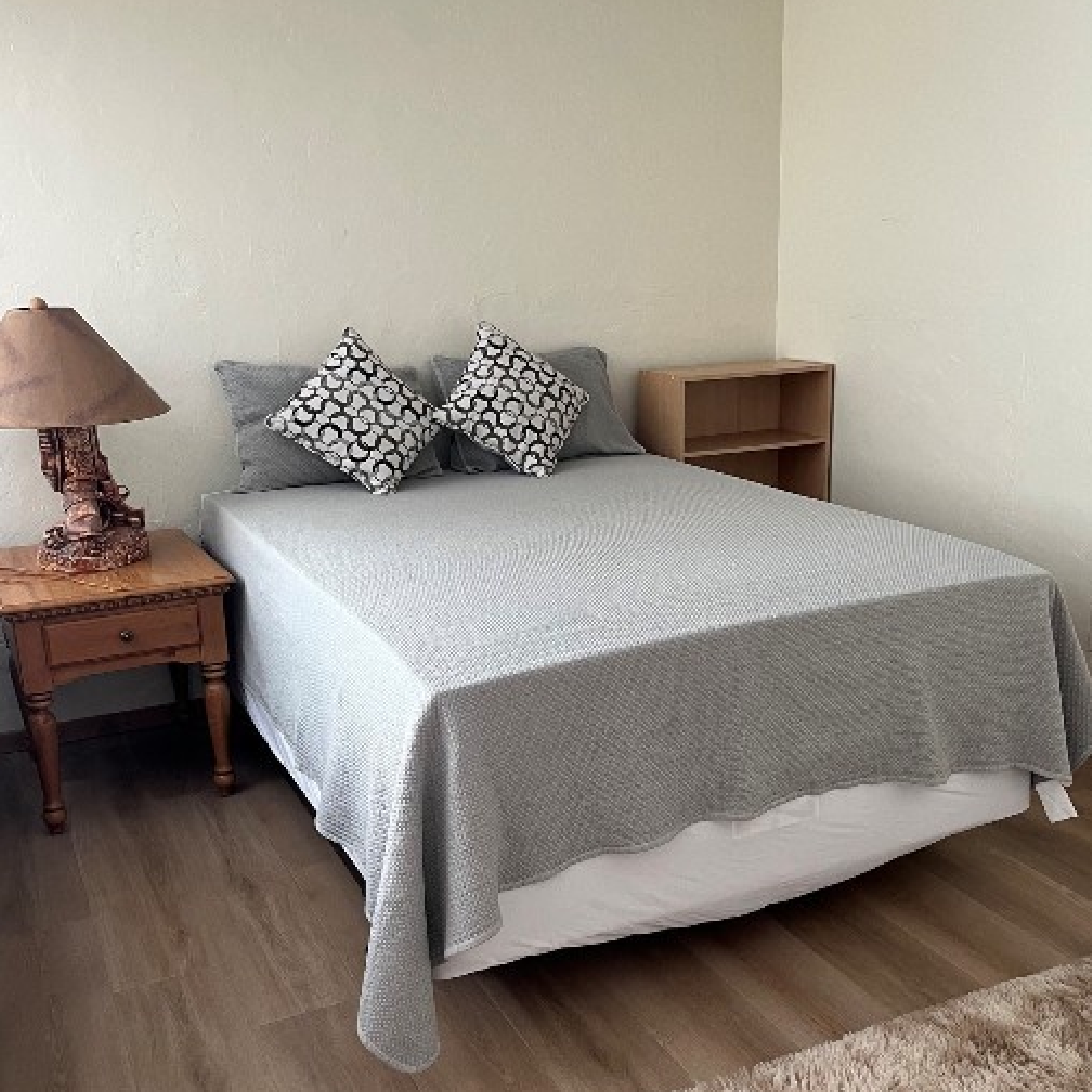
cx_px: 587
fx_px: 1249
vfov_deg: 47.2
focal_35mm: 35
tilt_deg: -16.7
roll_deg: +1.0
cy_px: 596
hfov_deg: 47.2
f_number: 1.6
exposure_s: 1/83
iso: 125
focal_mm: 5.1
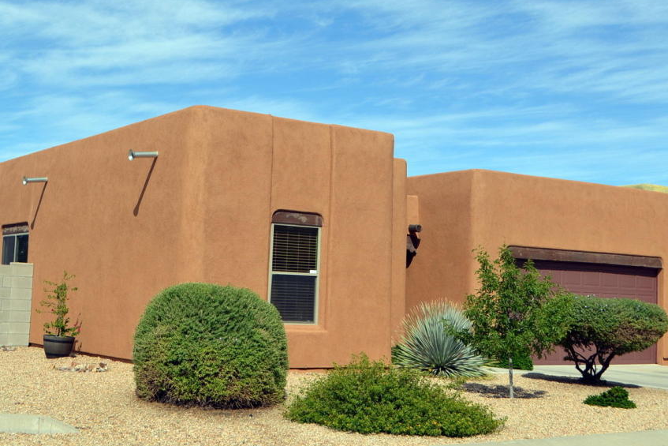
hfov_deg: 37.5
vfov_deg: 25.5
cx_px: 315
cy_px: 180
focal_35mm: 53
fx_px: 984
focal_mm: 26
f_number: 9
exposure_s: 1/320
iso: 100
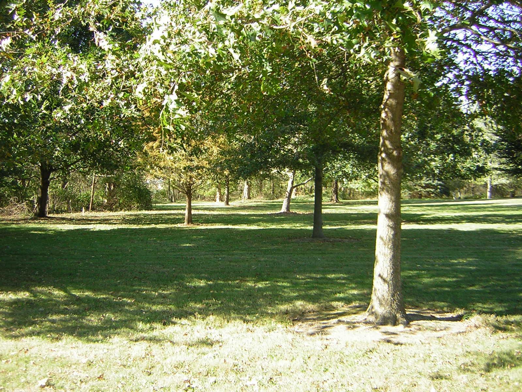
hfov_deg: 51.4
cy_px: 196
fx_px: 543
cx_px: 261
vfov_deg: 39.7
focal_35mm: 36
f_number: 2.6
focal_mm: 4.7
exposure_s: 1/140
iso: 50
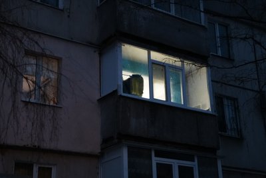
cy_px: 89
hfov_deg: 31.4
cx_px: 133
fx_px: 473
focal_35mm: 64
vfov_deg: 21.3
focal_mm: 64
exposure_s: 1/50
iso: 16000
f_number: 2.8
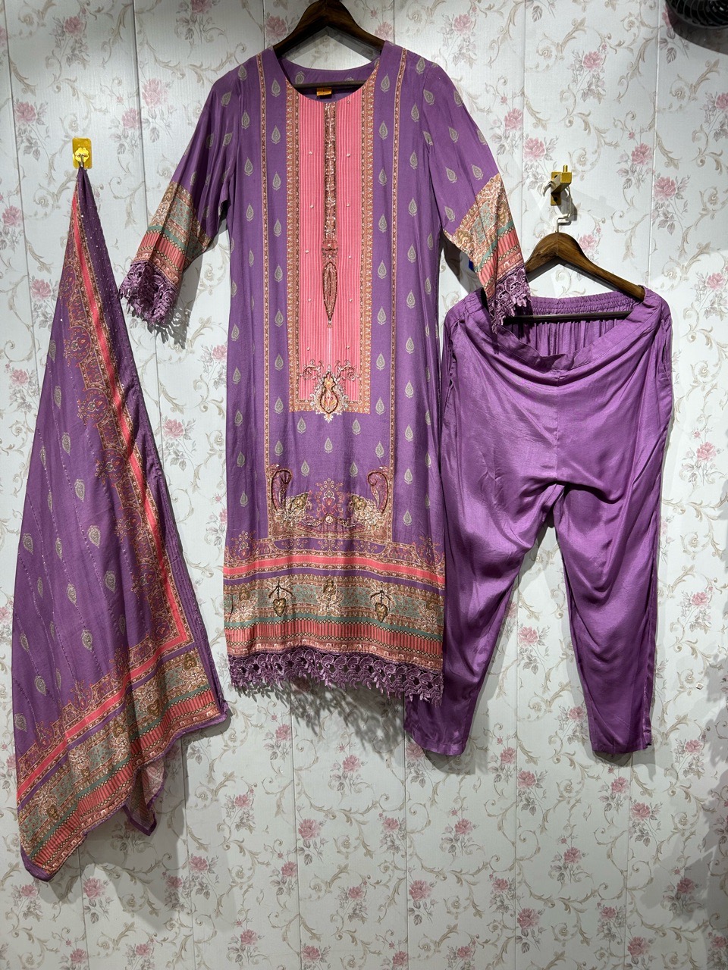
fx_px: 729
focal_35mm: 26
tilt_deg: -9.6
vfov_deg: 67.3
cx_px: 364
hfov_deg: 53.1
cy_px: 485
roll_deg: +0.2
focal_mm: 5.7
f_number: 1.5
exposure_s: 1/134
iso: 32
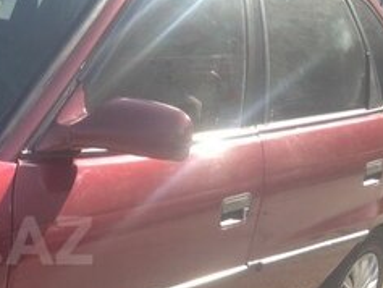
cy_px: 240
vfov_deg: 15.9
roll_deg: -10.0
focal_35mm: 92
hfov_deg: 20.0
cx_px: -73
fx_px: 1018
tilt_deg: -18.5
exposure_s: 1/502
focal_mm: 4.12
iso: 50
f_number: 2.4
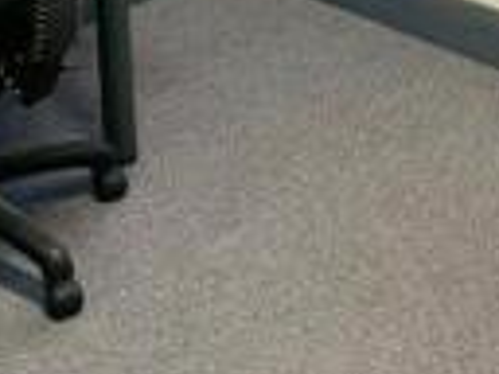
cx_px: 478
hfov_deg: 16.4
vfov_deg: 11.0
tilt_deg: -6.8
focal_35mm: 118
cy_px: -458
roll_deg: +1.1
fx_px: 1701
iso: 64
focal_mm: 4.2
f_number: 1.6
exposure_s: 1/100
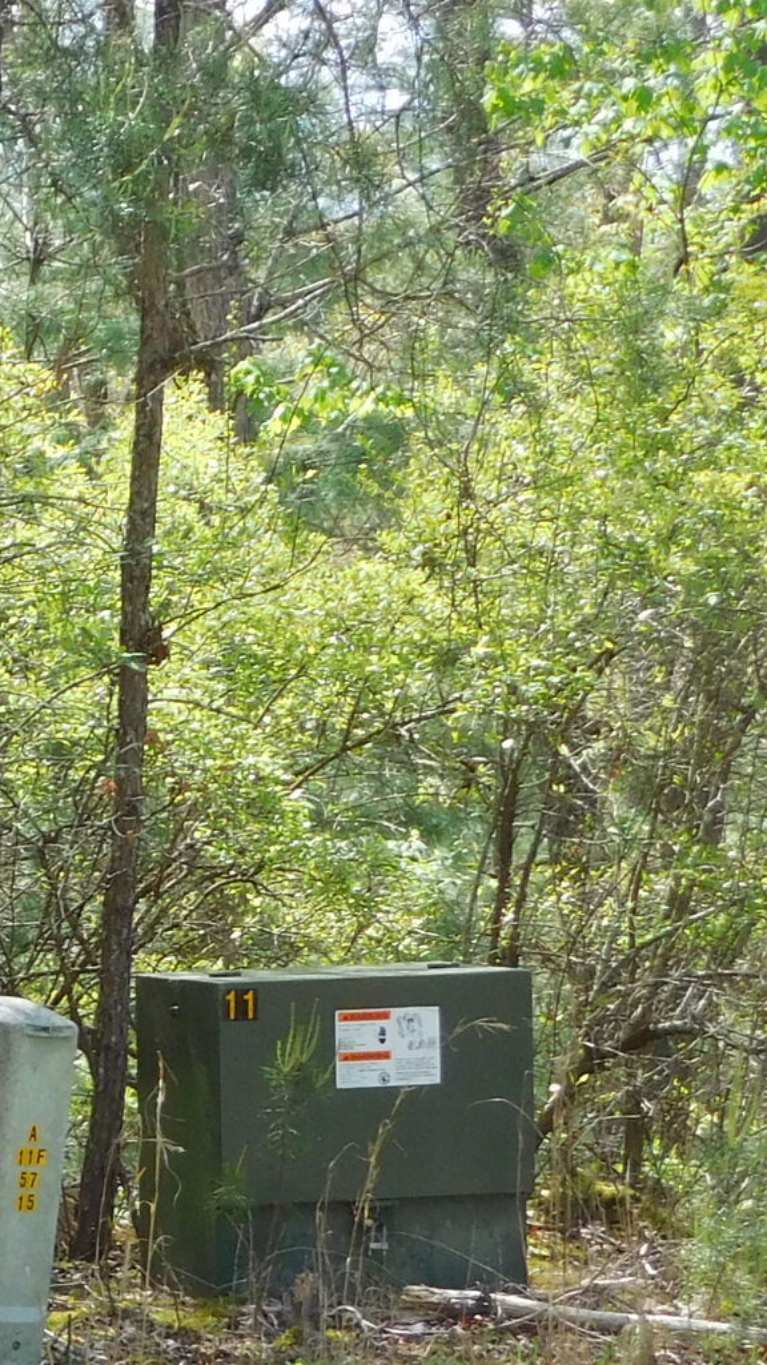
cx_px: -1127
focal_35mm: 147
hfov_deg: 7.6
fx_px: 5319
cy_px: 911
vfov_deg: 14.6
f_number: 3.7
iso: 125
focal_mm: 8
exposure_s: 1/250
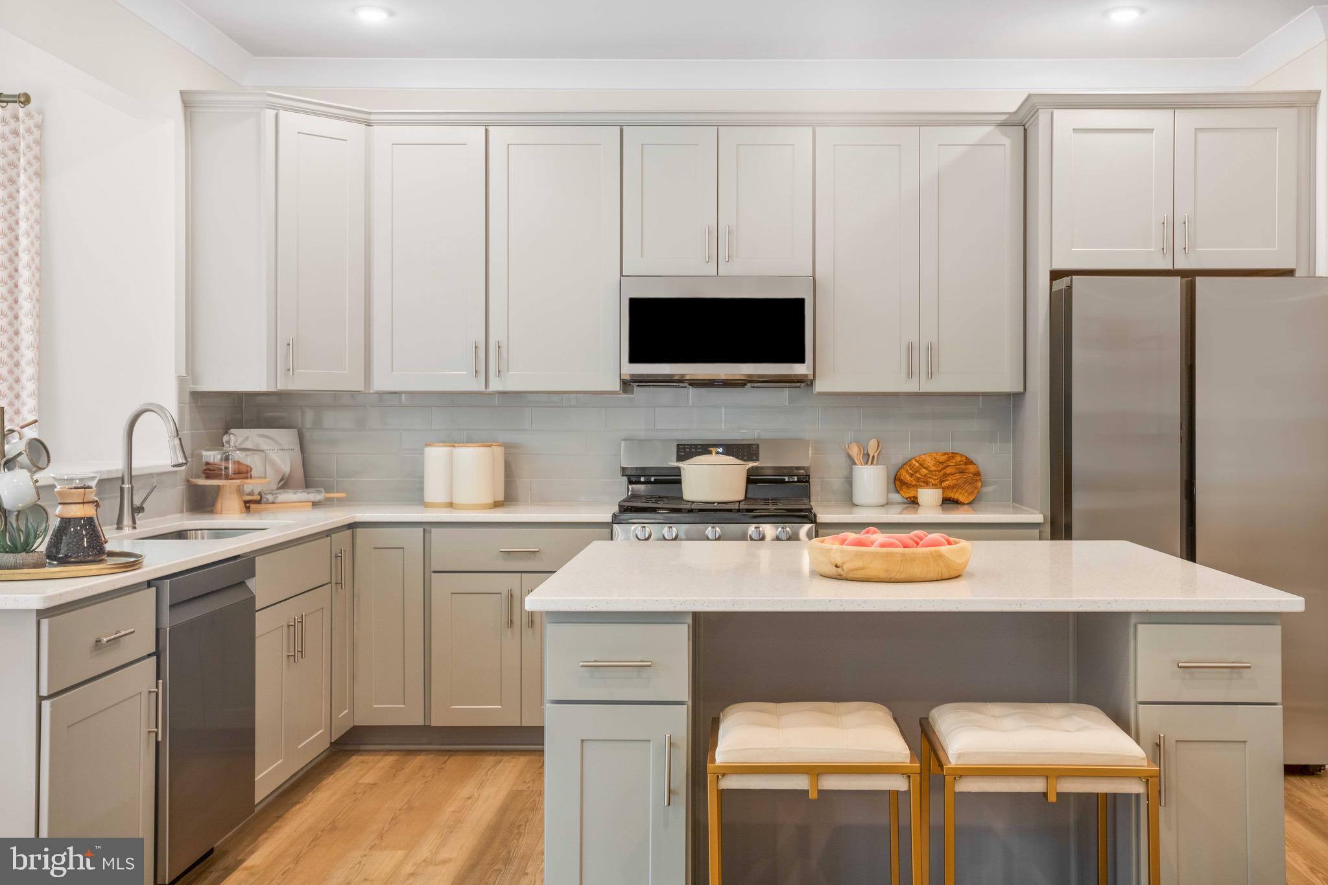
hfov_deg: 53.1
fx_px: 1328
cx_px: 664
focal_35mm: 36
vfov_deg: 36.9
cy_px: 442
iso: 500
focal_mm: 36
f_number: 9
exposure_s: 1/5
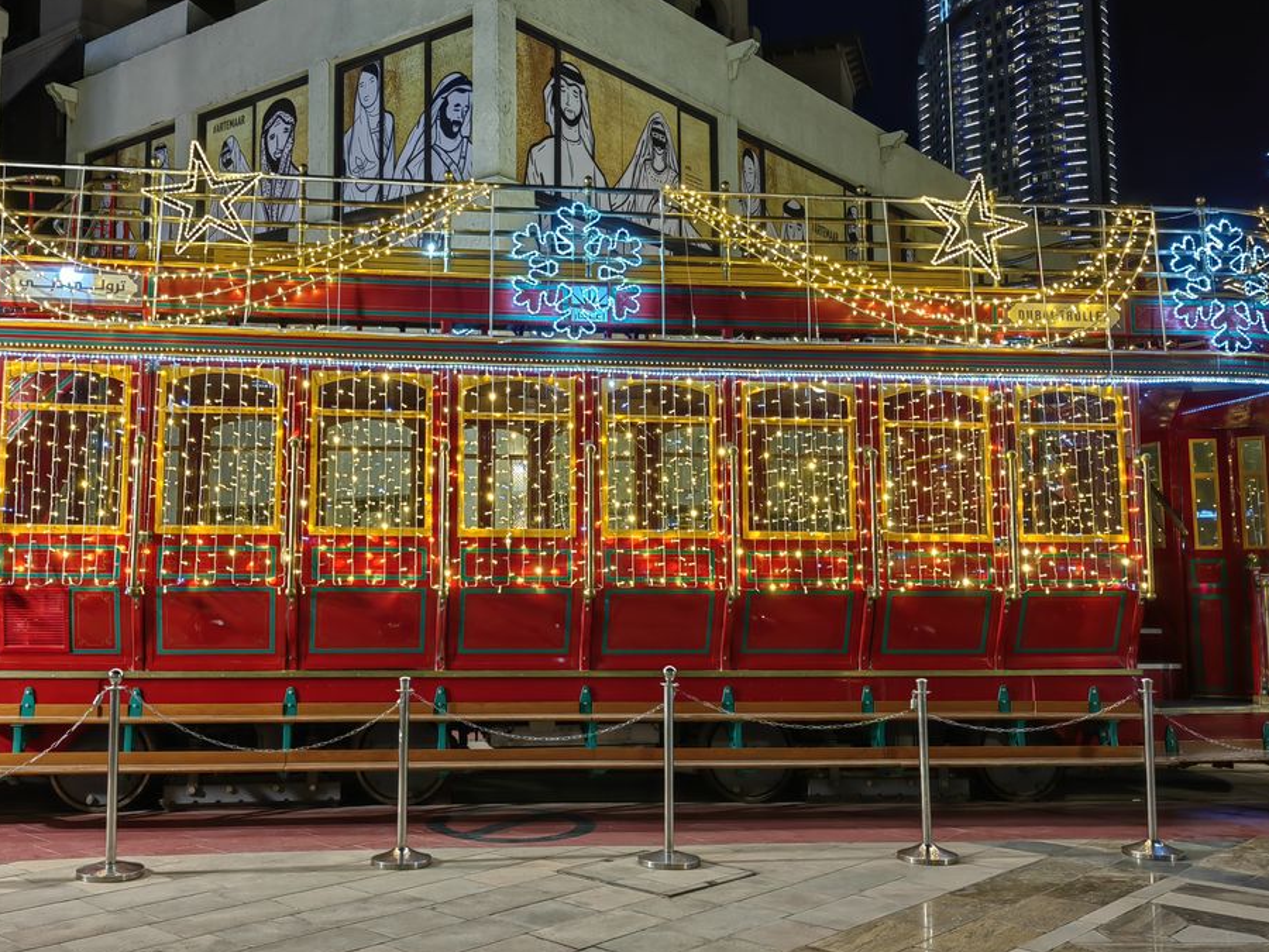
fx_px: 1320
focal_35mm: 36
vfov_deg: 39.6
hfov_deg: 51.1
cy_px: 422
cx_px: 523
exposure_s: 1/33.3
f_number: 1.8
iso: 80
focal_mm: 5.54
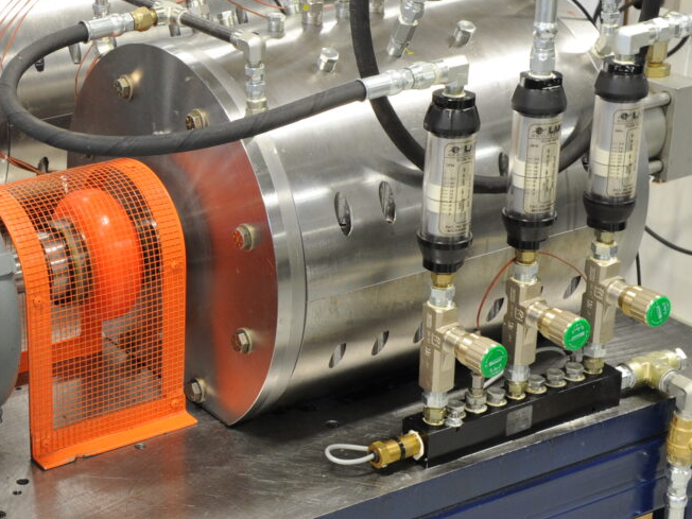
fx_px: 1719
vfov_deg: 17.2
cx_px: 40
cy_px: 240
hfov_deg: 22.1
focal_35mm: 86
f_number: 11
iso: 1000
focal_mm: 38
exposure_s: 1/10
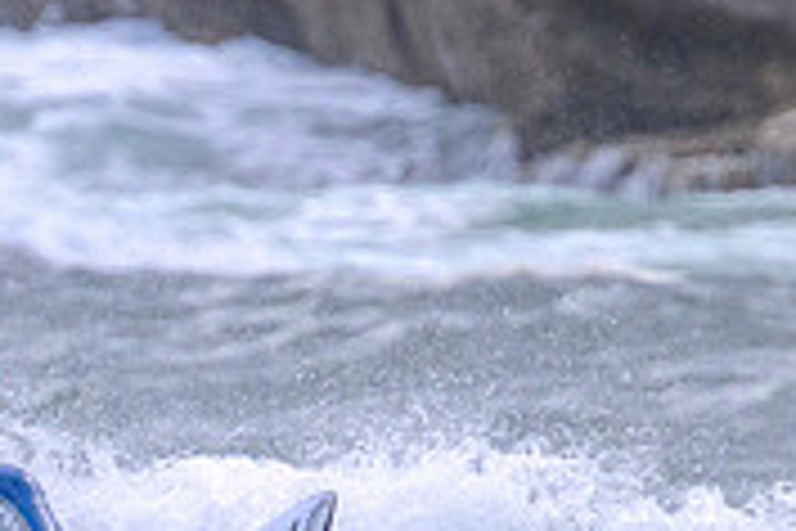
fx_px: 57927
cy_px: 794
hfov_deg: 0.8
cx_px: -54
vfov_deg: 0.5
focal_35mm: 2620
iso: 2200
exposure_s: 1/1600
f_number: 11
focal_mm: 800
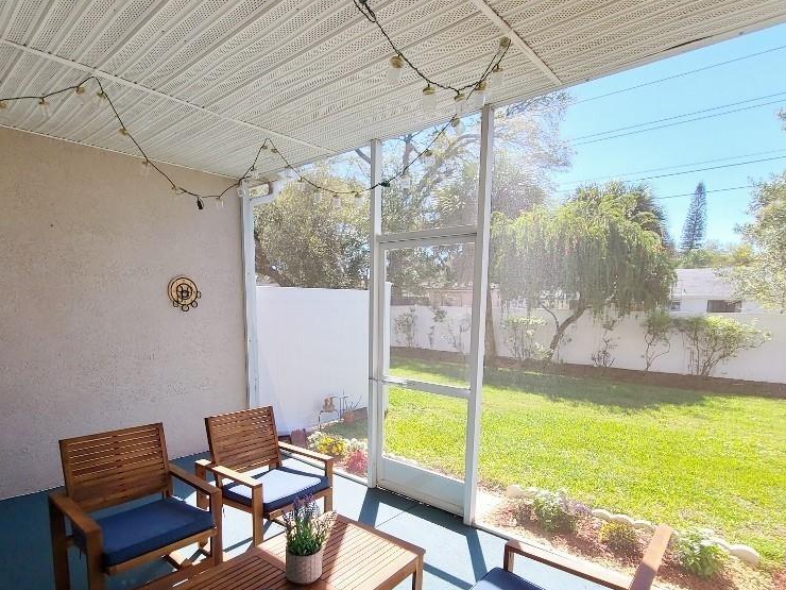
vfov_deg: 70.5
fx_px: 409
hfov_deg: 87.7
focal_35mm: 18
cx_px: 372
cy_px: 368
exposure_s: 1/516
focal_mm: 2.2
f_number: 2.2
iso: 50
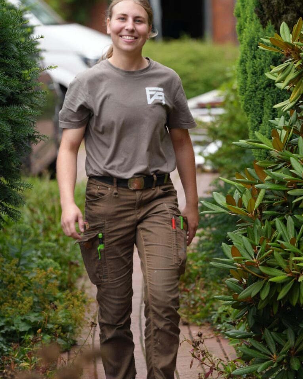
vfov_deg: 10.4
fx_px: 2084
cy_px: 159
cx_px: 152
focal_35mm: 186
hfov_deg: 8.3
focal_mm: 164
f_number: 4
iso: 160
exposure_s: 1/200
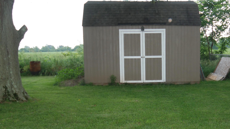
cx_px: 155
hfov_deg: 42.3
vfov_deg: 24.8
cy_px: 85
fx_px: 293
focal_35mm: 48
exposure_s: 1/60
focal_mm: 22
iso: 200
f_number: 5.6
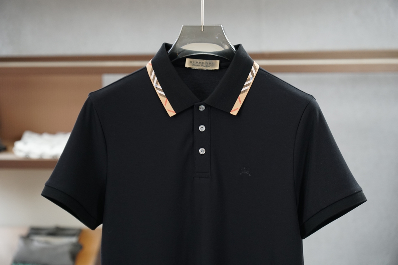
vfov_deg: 15.7
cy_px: 132
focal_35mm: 87
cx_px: 199
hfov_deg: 23.4
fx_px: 962
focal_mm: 58
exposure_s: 1/125
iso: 1000
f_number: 3.5
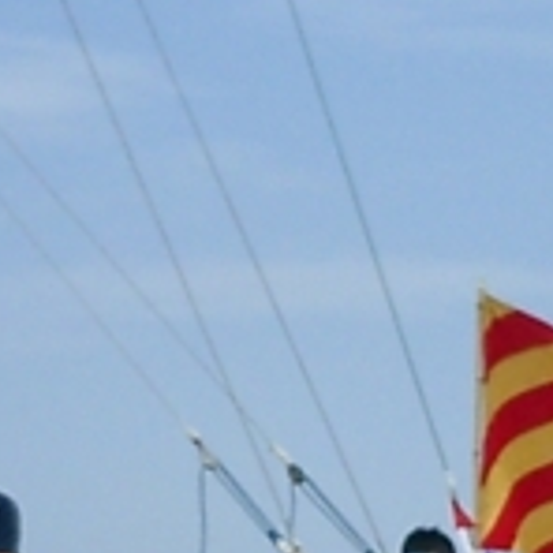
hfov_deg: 10.2
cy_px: 617
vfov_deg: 10.0
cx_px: 366
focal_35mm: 172
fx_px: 3109
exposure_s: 1/3200
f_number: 3.2
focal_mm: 7.5
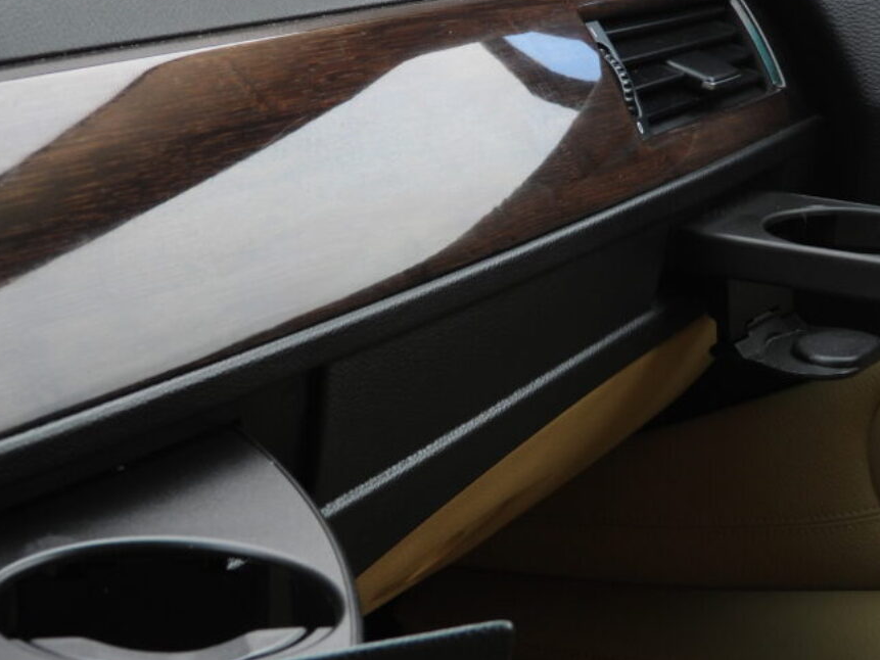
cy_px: 492
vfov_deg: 15.8
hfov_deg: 21.1
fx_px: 2365
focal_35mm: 93
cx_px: 415
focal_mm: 9
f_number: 3.2
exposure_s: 1/60
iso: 100
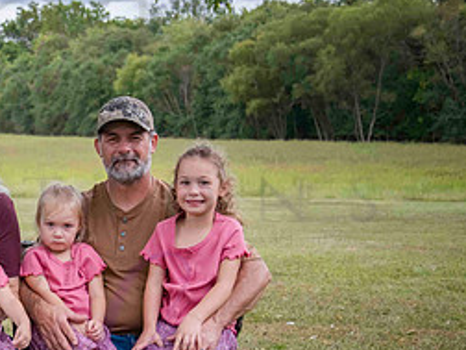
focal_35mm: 84
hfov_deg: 22.7
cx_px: 39
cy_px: 290
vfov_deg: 17.4
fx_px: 1131
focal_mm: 38
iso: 400
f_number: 4.2
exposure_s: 1/640
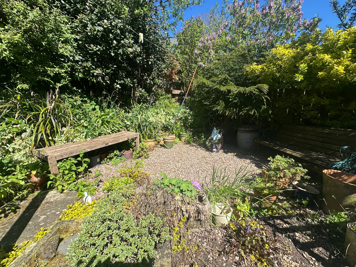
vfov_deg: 85.7
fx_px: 144
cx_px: 178
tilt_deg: -9.0
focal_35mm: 14
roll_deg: -0.3
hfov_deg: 102.1
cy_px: 134
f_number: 2.2
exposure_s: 1/1159
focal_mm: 2.22
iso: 50
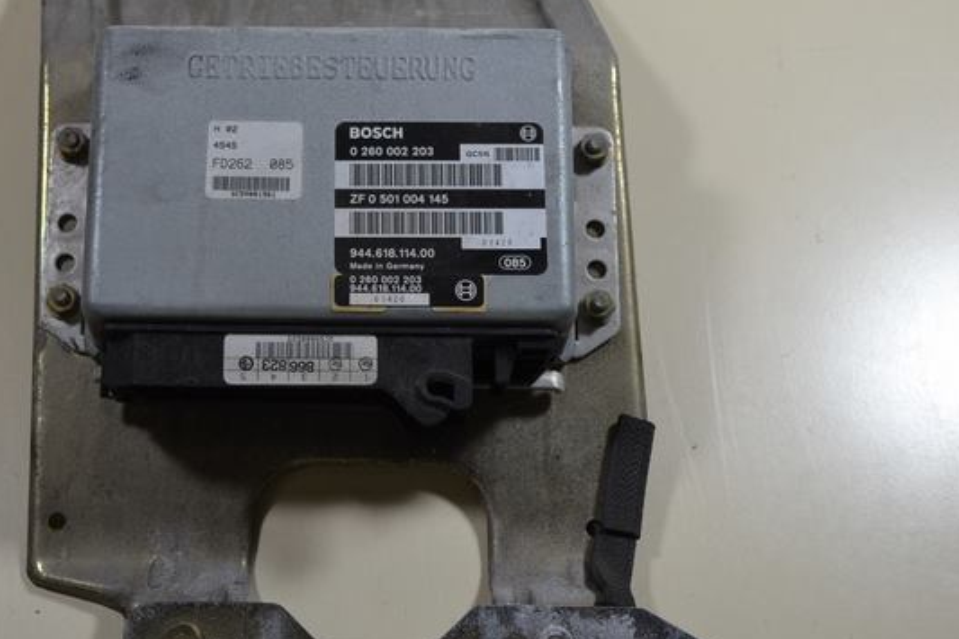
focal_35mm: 72
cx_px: 306
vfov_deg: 18.9
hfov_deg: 27.9
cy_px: 264
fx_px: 1917
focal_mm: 32
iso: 400
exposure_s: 1/100
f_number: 5
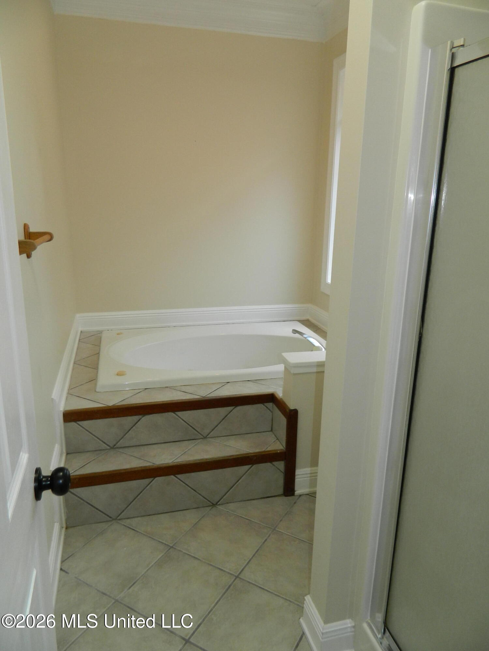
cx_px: 244
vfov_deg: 69.4
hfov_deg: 54.9
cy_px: 326
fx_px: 471
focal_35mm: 25
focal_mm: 4.5
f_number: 3.1
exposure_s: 1/40
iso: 100
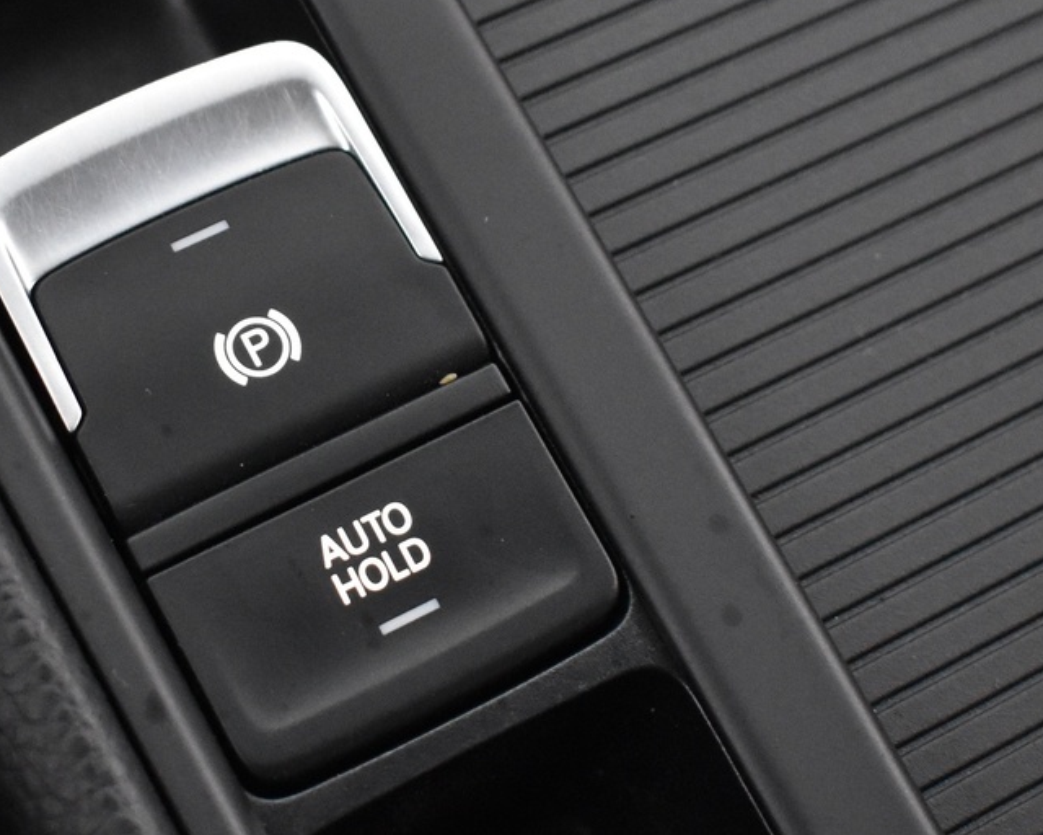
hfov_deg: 19.8
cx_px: 282
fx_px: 2969
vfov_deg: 16.0
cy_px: 388
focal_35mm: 96
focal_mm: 27
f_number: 4
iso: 3200
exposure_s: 1/25
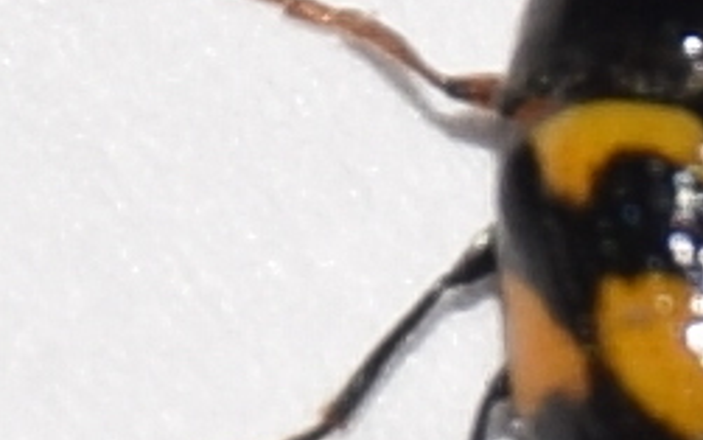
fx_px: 15676
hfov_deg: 2.6
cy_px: 207
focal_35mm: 818
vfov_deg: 1.6
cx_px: 728
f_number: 13
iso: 100
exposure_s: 1/160
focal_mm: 140
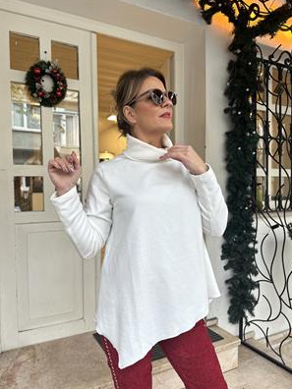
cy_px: 201
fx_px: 292
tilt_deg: -1.3
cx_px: 149
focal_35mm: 26
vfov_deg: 67.3
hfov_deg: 53.1
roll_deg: -0.6
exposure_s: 1/100
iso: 80
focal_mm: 6.86
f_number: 1.78
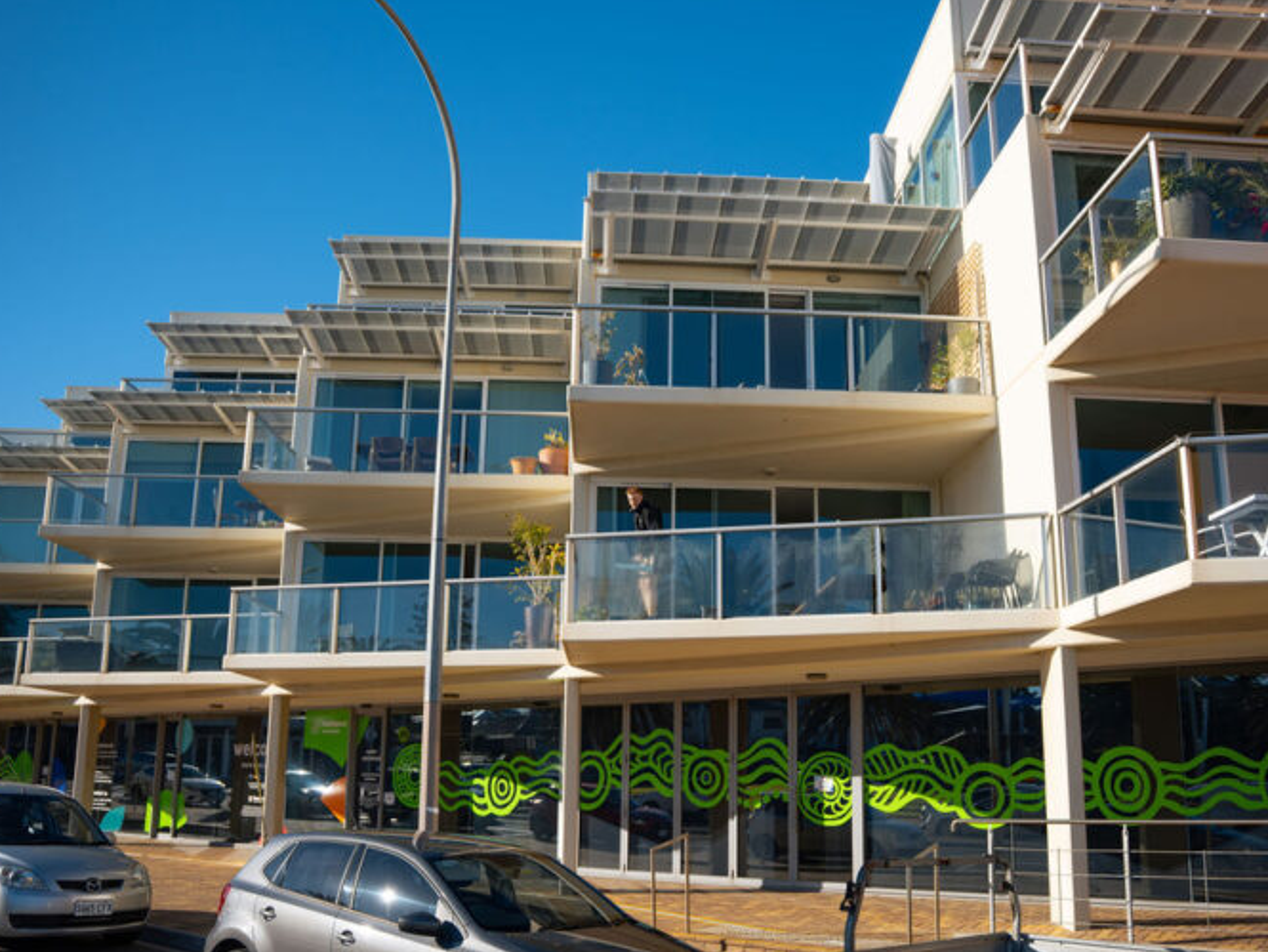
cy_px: 536
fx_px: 1136
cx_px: 684
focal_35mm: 31
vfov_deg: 45.4
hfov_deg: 58.3
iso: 100
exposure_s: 1/2000
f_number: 3.2
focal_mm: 24
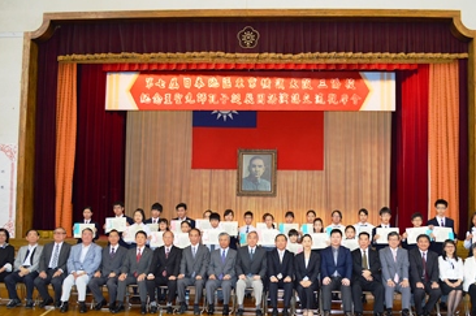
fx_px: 489
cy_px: 194
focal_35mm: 37
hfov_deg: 51.9
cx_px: 256
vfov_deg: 35.7
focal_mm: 20
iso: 400
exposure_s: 1/60
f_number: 3.8
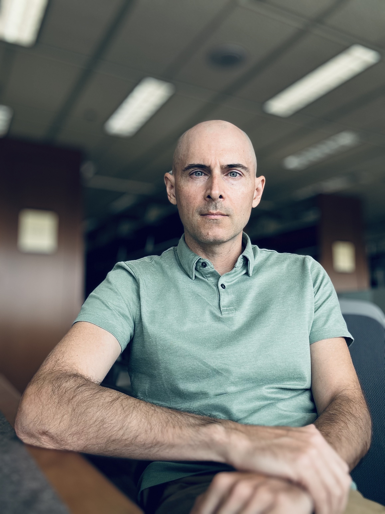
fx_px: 445
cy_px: 257
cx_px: 192
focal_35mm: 30
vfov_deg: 60.0
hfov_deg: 46.8
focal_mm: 2.69
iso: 25
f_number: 1.9
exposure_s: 1/199
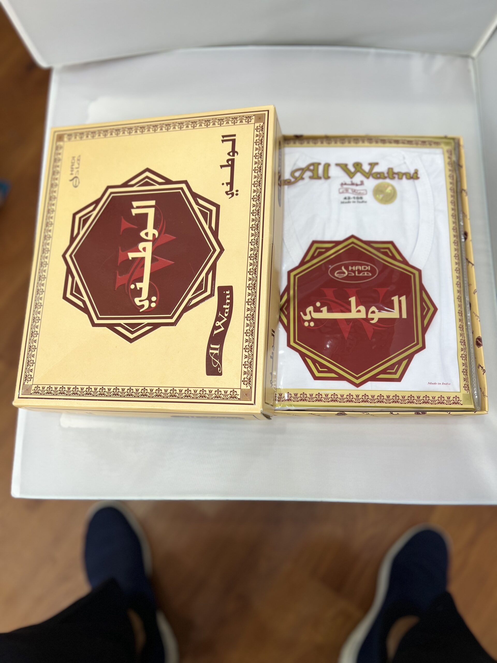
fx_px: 498
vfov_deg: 67.3
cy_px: 332
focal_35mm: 26
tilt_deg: -77.7
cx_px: 248
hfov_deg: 53.1
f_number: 1.5
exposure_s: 1/156
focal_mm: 5.7
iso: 40
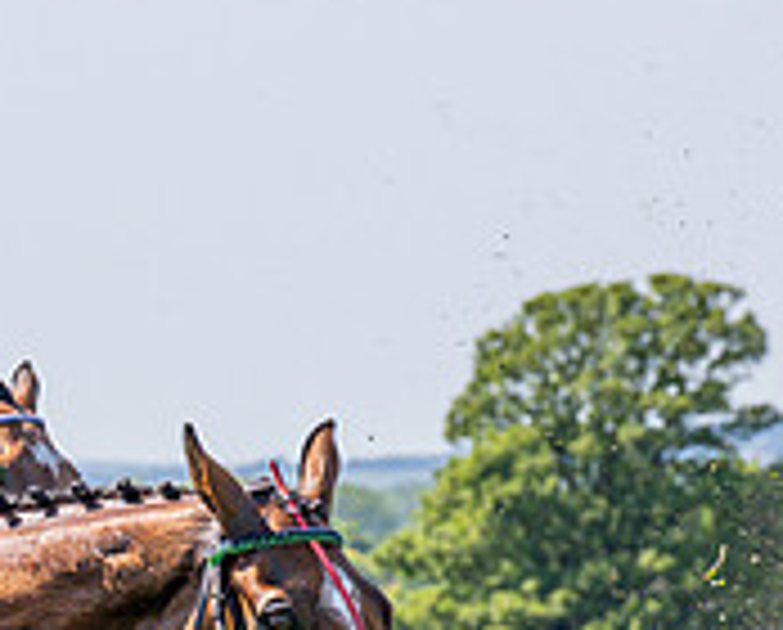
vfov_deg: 3.9
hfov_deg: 4.9
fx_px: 9197
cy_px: 586
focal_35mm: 396
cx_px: -57
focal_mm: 70
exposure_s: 1/1600
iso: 200
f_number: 4
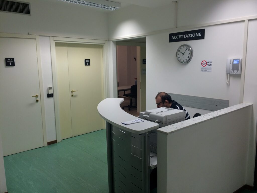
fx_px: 215
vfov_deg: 48.2
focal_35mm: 29
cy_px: 96
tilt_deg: -7.5
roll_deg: +0.7
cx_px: 128
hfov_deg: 61.7
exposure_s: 1/50
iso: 50
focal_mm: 4.15
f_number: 2.2
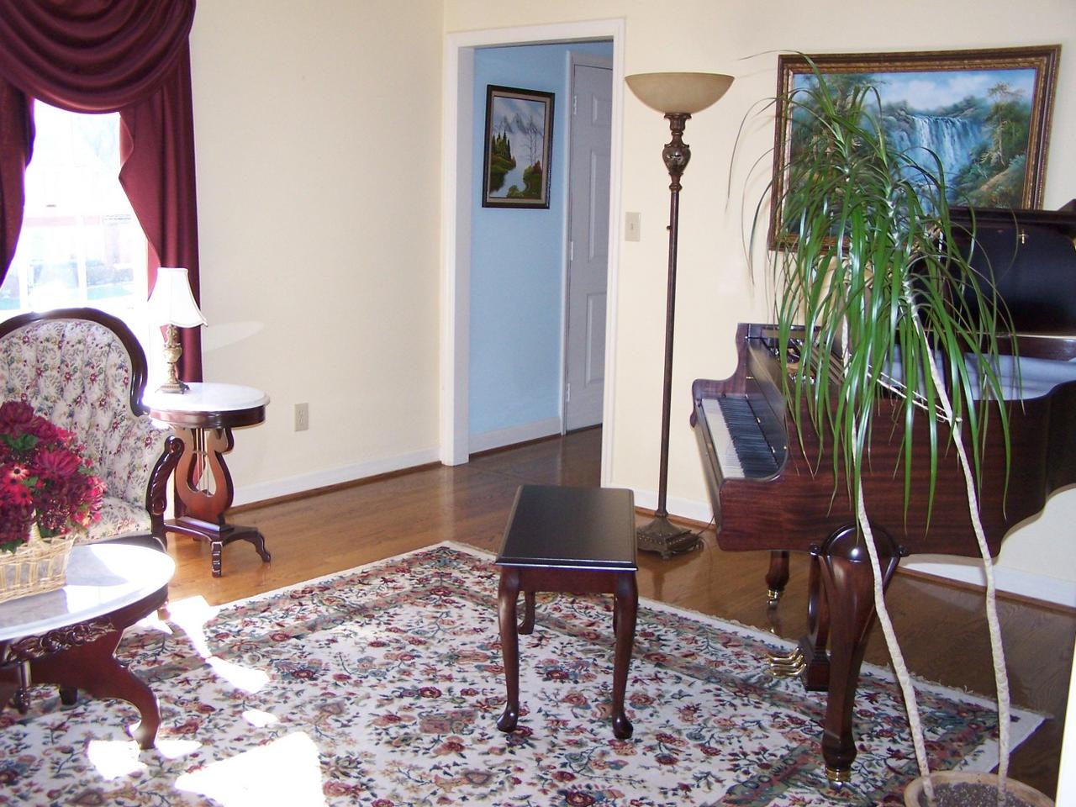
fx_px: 1181
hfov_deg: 49.0
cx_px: 538
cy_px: 404
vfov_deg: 37.7
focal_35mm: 38
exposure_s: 1/60
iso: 140
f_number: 2.8
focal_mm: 6.3
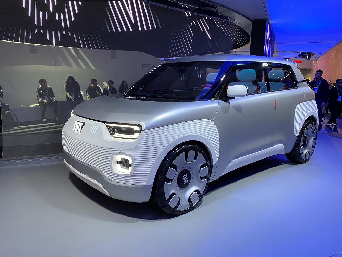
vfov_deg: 53.1
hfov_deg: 67.3
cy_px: 128
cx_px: 171
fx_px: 257
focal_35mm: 26
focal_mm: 4.25
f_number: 1.8
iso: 125
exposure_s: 1/86
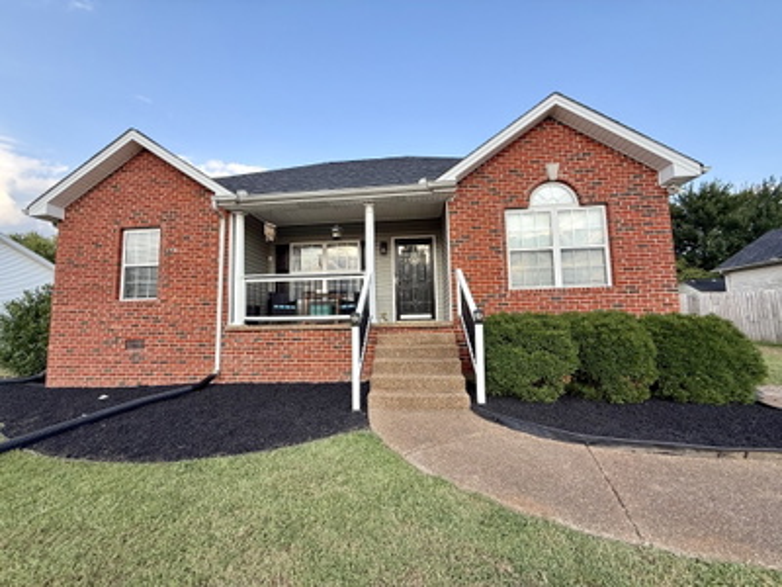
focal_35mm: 14
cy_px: 294
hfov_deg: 102.1
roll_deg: +0.8
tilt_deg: +5.4
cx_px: 391
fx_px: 316
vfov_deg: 85.7
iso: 50
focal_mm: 2.22
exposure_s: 1/293
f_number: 2.2
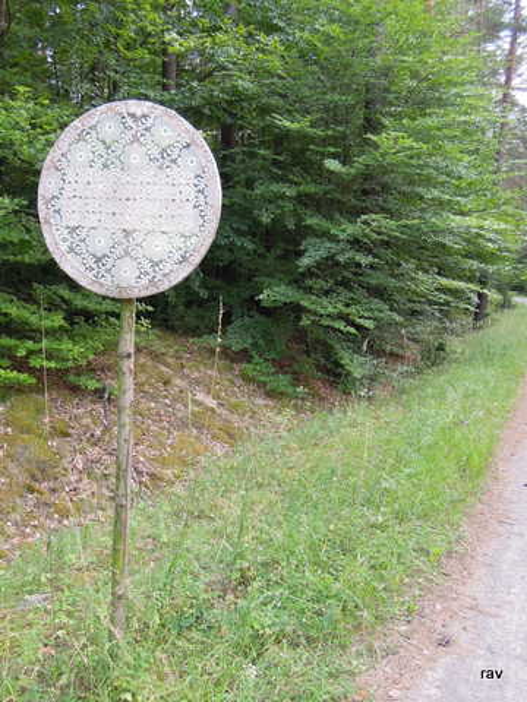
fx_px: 812
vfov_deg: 46.8
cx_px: 264
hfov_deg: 36.0
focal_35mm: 40
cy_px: 351
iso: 160
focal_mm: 7.2
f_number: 3.3
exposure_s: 1/100
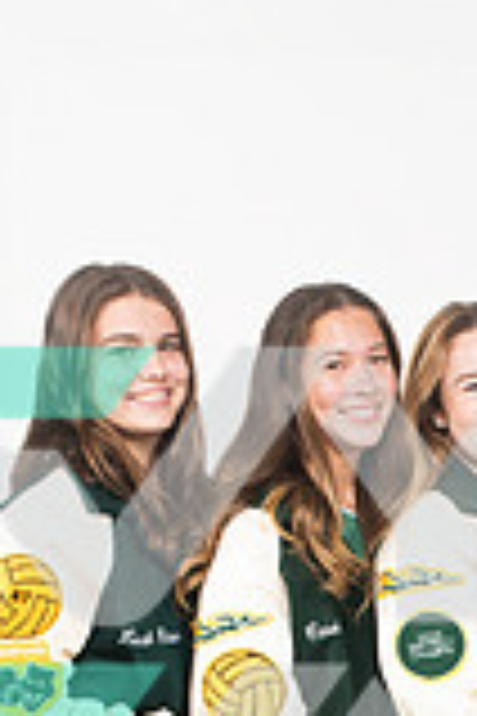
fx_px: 1908
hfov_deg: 13.9
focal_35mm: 96
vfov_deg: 20.2
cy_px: 806
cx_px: 558
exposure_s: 1/250
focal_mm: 34
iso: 160
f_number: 6.3
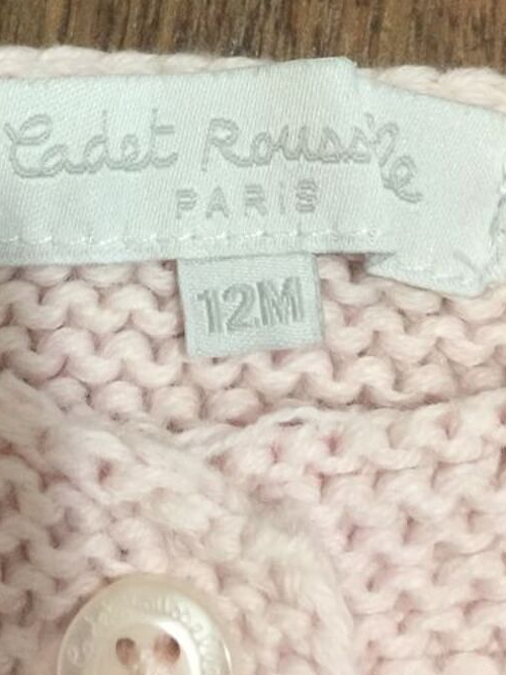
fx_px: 1131
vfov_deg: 31.6
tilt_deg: -80.9
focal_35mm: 58
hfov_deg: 25.0
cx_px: 147
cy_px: 59
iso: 125
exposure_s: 1/10
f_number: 2.2
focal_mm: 4.15
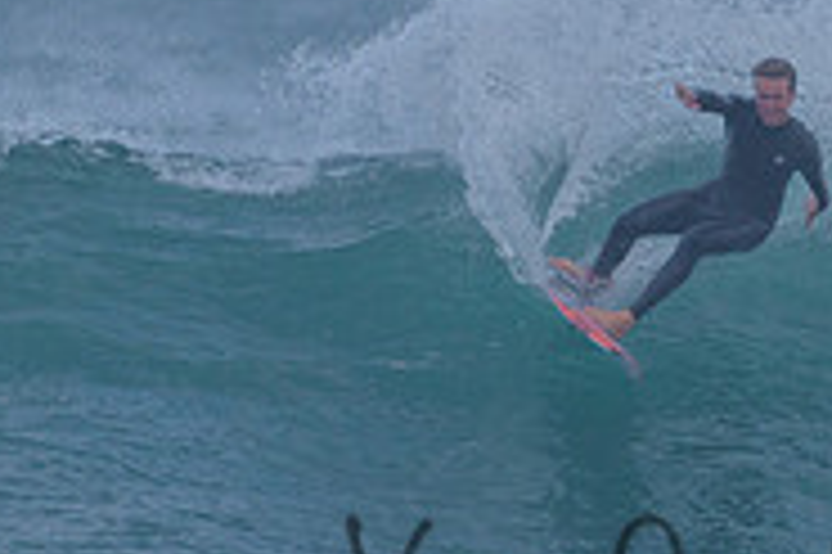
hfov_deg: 1.1
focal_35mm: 1921
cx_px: 522
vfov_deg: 0.7
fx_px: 44356
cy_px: 357
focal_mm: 500
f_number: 5.6
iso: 500
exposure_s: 1/2000
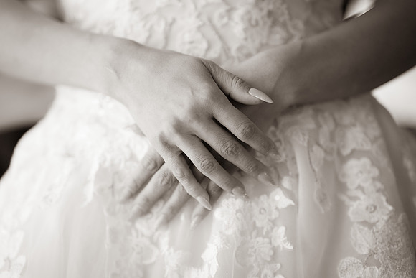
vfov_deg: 15.0
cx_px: 193
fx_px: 1054
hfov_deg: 22.3
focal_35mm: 91
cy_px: 149
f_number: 1.4
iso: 400
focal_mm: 85
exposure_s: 1/200
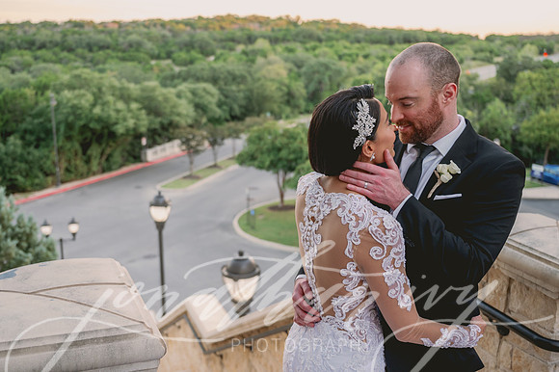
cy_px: 188
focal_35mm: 37
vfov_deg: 36.3
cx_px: 263
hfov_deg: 52.4
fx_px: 567
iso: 160
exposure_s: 1/160
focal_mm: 30.5
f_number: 2.8
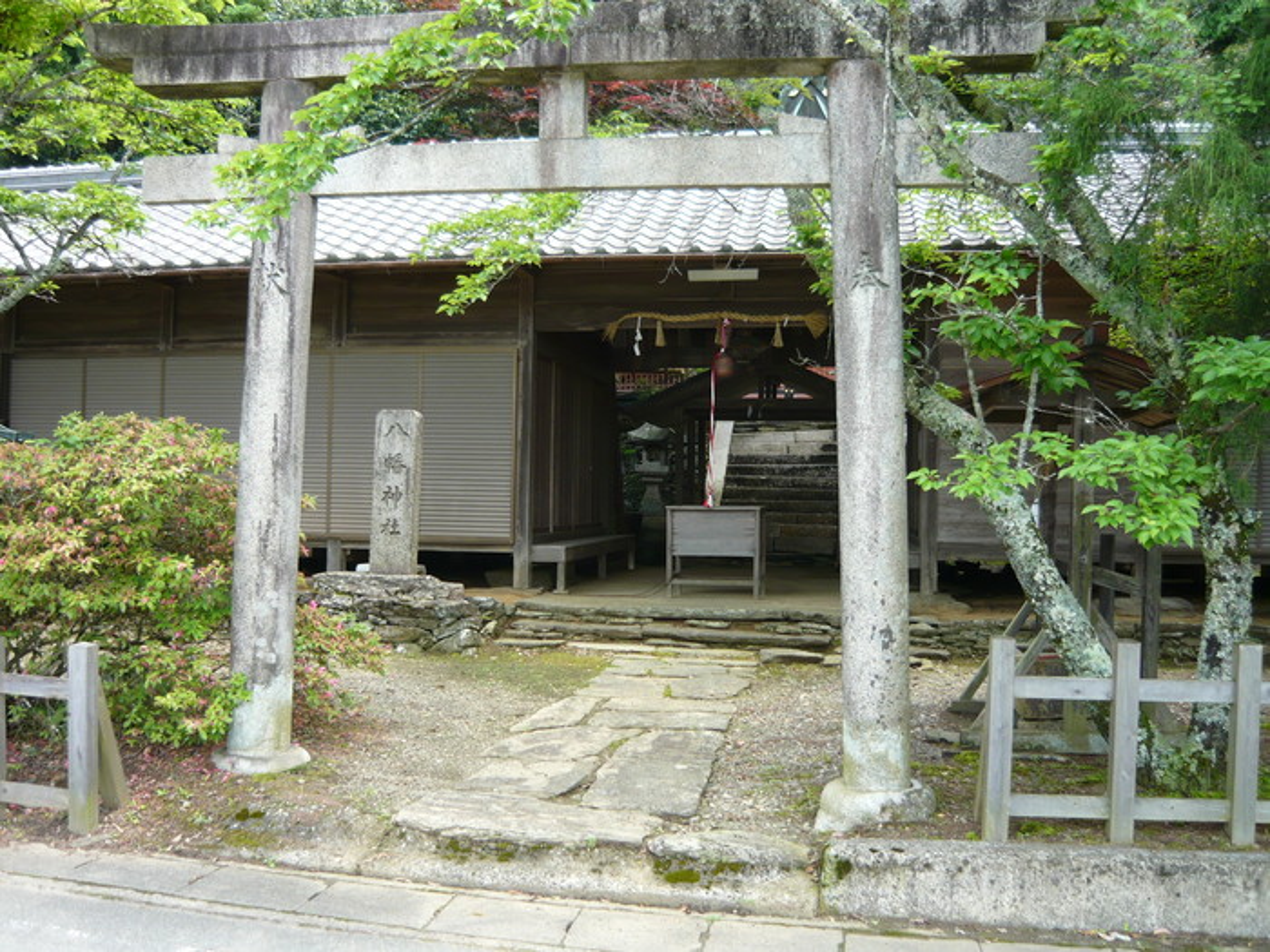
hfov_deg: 55.4
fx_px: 1211
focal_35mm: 33
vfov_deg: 42.9
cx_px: 635
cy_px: 476
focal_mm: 5.5
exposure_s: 1/160
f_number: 2.8
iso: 100
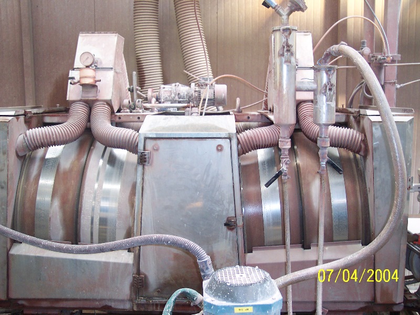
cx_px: 210
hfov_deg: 49.0
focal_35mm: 38
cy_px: 158
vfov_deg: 37.7
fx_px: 461
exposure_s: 1/30
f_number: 2.8
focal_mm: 8
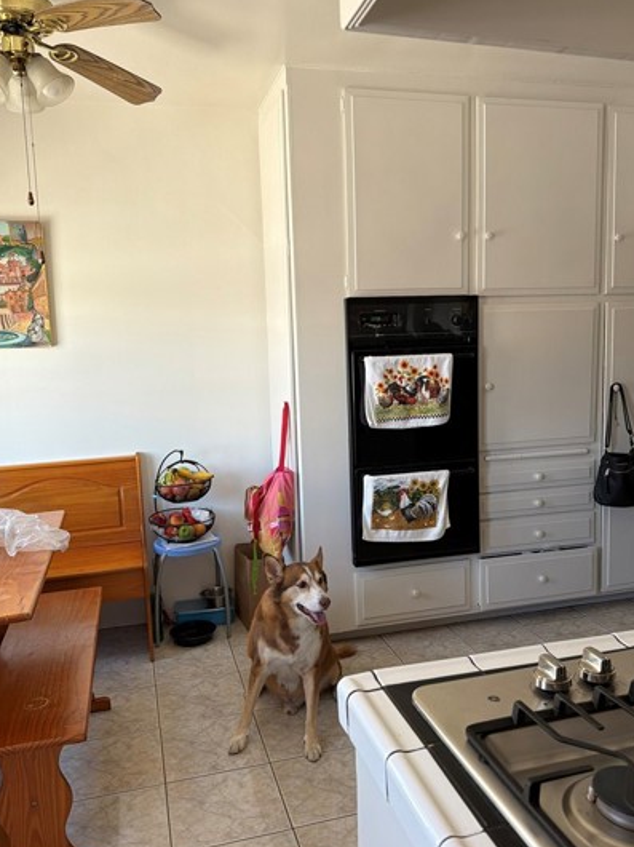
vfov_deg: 61.7
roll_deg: +2.1
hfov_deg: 48.2
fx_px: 709
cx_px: 332
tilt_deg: -6.4
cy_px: 428
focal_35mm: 29
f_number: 1.78
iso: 200
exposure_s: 1/93
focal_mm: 6.76
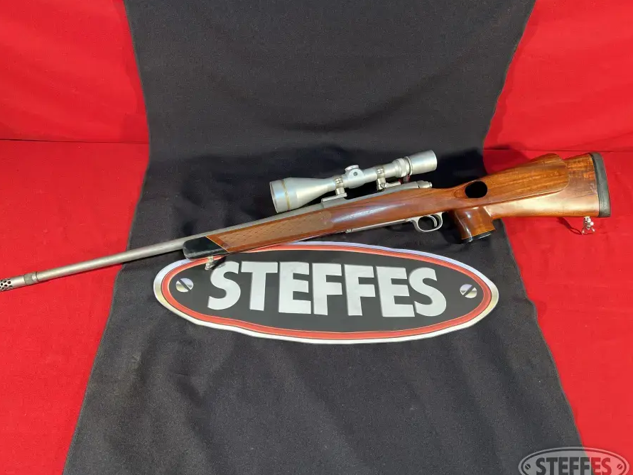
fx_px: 512
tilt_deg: -50.7
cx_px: 303
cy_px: 240
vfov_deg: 49.8
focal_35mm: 28
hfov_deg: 63.4
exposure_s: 1/120
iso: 100
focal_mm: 5.7
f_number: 1.5
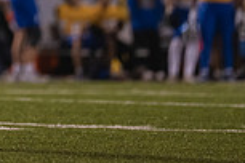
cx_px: -220
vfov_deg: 1.6
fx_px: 5798
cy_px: -118
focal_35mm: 852
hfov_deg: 2.4
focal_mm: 200
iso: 2500
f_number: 2.8
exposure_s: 1/1000
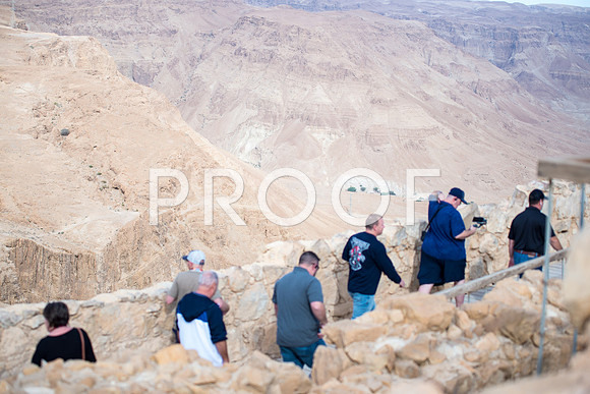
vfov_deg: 18.2
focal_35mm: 75
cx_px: 295
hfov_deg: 27.0
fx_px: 1229
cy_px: 197
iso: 200
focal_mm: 75
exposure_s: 1/4000
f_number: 2.8
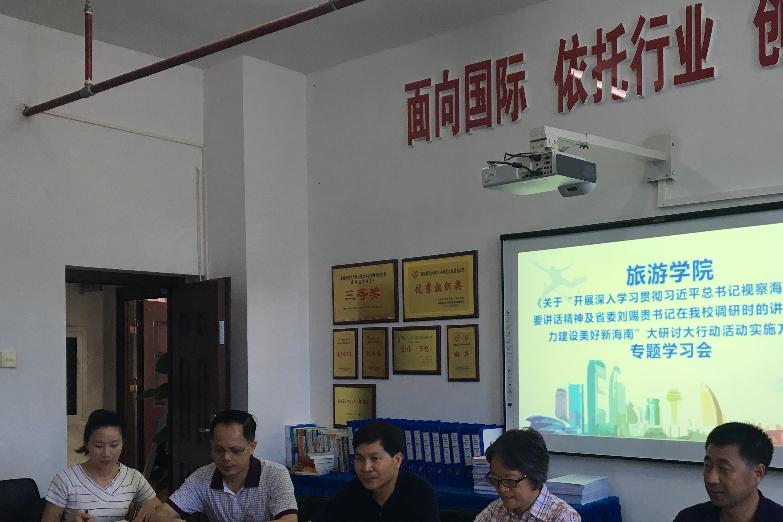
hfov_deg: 46.3
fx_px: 913
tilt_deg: -0.7
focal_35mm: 42
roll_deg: +0.3
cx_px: 447
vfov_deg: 31.6
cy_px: 357
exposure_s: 1/33
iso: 25
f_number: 2.2
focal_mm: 4.15
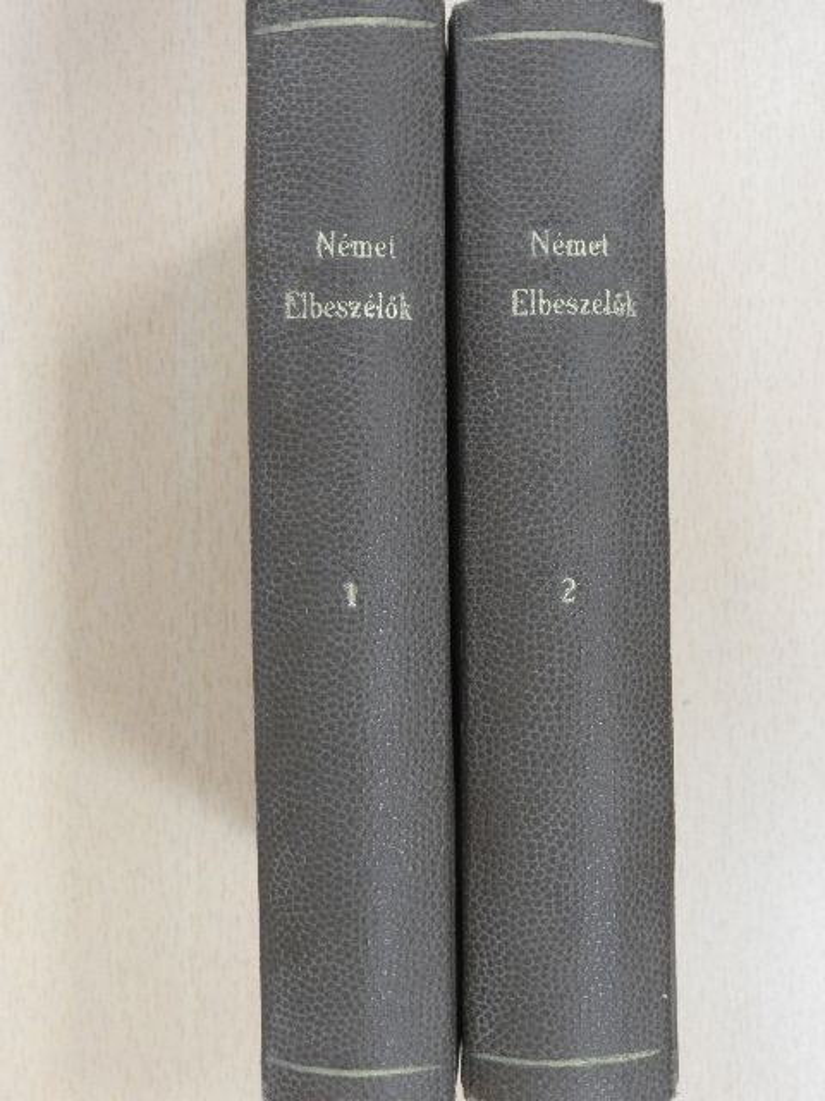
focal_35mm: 50
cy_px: 550
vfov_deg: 38.2
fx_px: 1589
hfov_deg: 29.1
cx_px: 412
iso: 400
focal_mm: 9
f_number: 5
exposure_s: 1/10
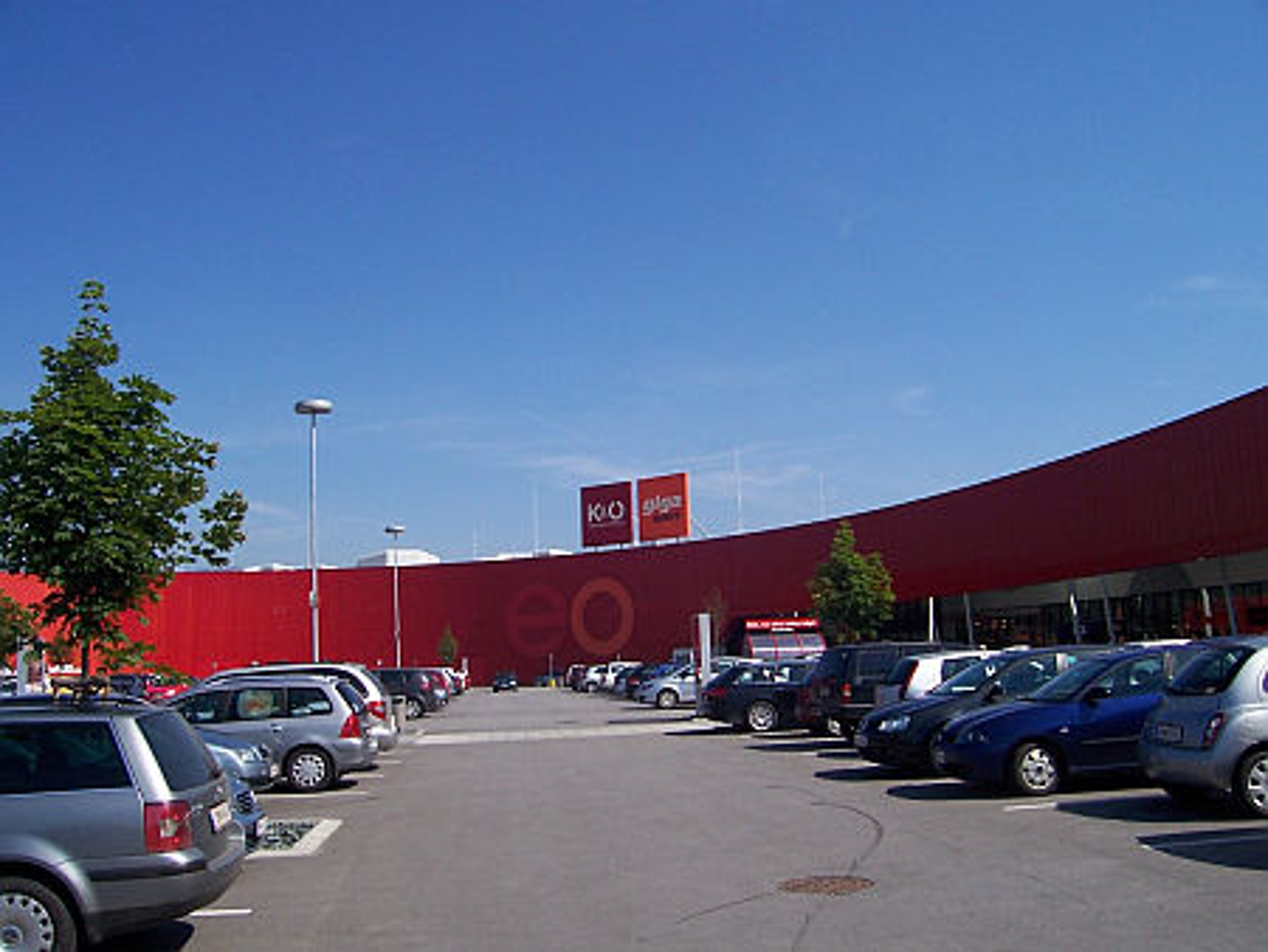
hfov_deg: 53.9
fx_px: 1246
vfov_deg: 41.8
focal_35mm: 34
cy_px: 476
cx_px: 634
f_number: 5.6
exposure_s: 1/750
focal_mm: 5.6
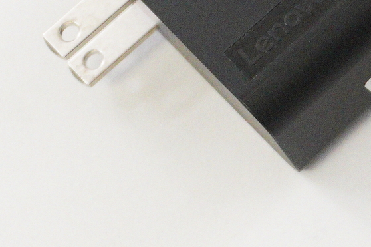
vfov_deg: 6.6
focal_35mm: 208
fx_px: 2144
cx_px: 652
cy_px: 19
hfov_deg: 9.4
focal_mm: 31
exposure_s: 1/320
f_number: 5.6
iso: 5000
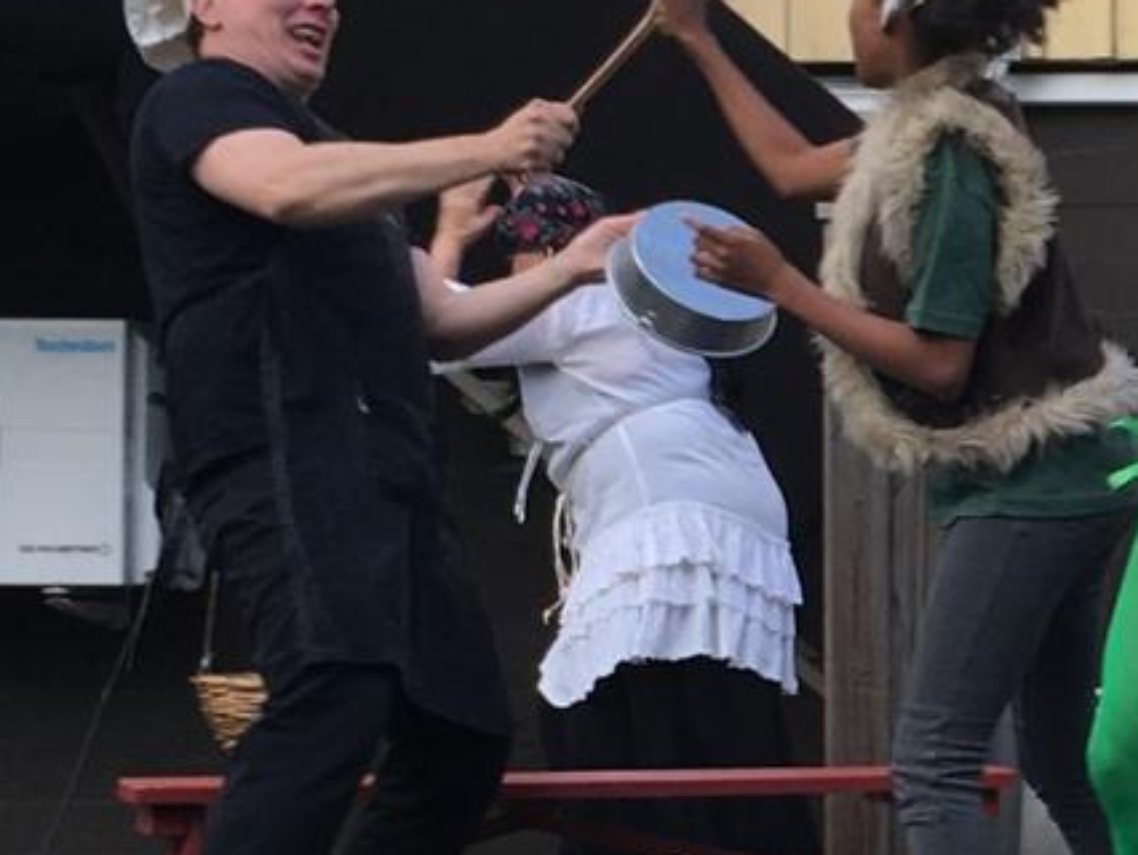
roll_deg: -0.3
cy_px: 561
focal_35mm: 136
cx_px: 1833
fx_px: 4474
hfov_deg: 13.5
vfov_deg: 10.9
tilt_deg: +2.4
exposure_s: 1/118
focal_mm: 4.15
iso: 25
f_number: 2.2
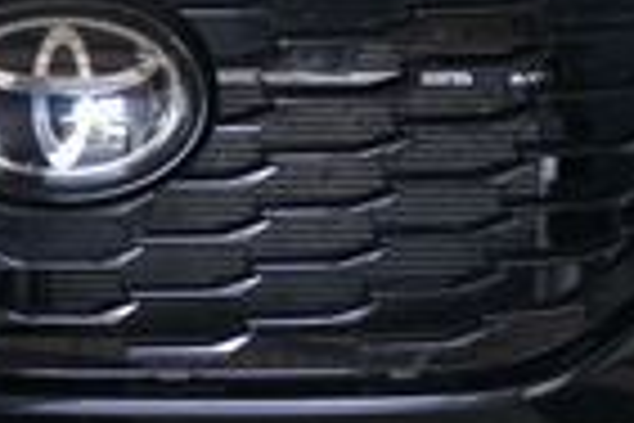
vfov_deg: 9.6
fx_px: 2523
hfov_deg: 14.0
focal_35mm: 143
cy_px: 220
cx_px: -63
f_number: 4
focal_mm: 21
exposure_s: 1/40
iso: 400
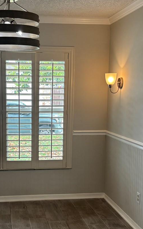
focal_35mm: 55
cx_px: 39
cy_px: 139
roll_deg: +0.7
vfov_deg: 36.7
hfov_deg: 23.4
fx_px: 343
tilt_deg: -10.2
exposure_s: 1/120
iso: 125
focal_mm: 5.96
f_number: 1.6
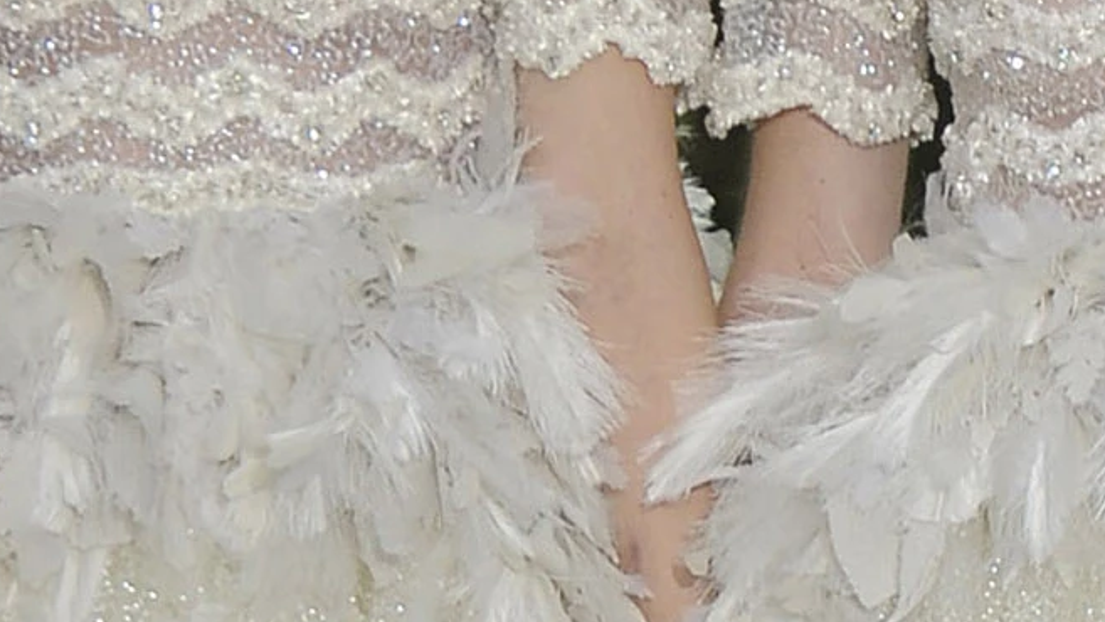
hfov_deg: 2.5
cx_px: 567
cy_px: 871
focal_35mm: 860
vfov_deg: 1.4
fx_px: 25205
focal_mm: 180
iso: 1600
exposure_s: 1/500
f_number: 4.5
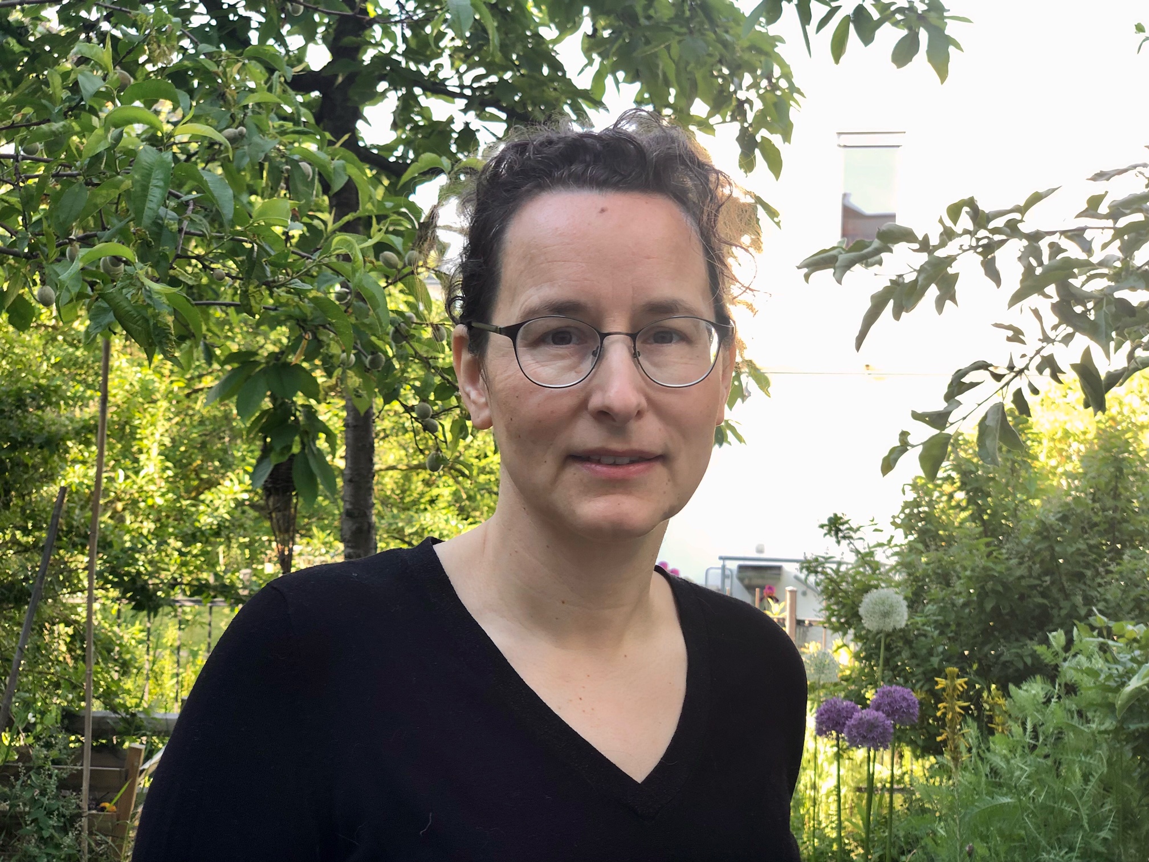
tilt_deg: +1.1
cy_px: 431
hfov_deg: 36.8
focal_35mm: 52
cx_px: 574
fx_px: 1726
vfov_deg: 28.0
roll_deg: +0.1
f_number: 2.4
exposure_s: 1/60
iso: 16
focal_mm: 6
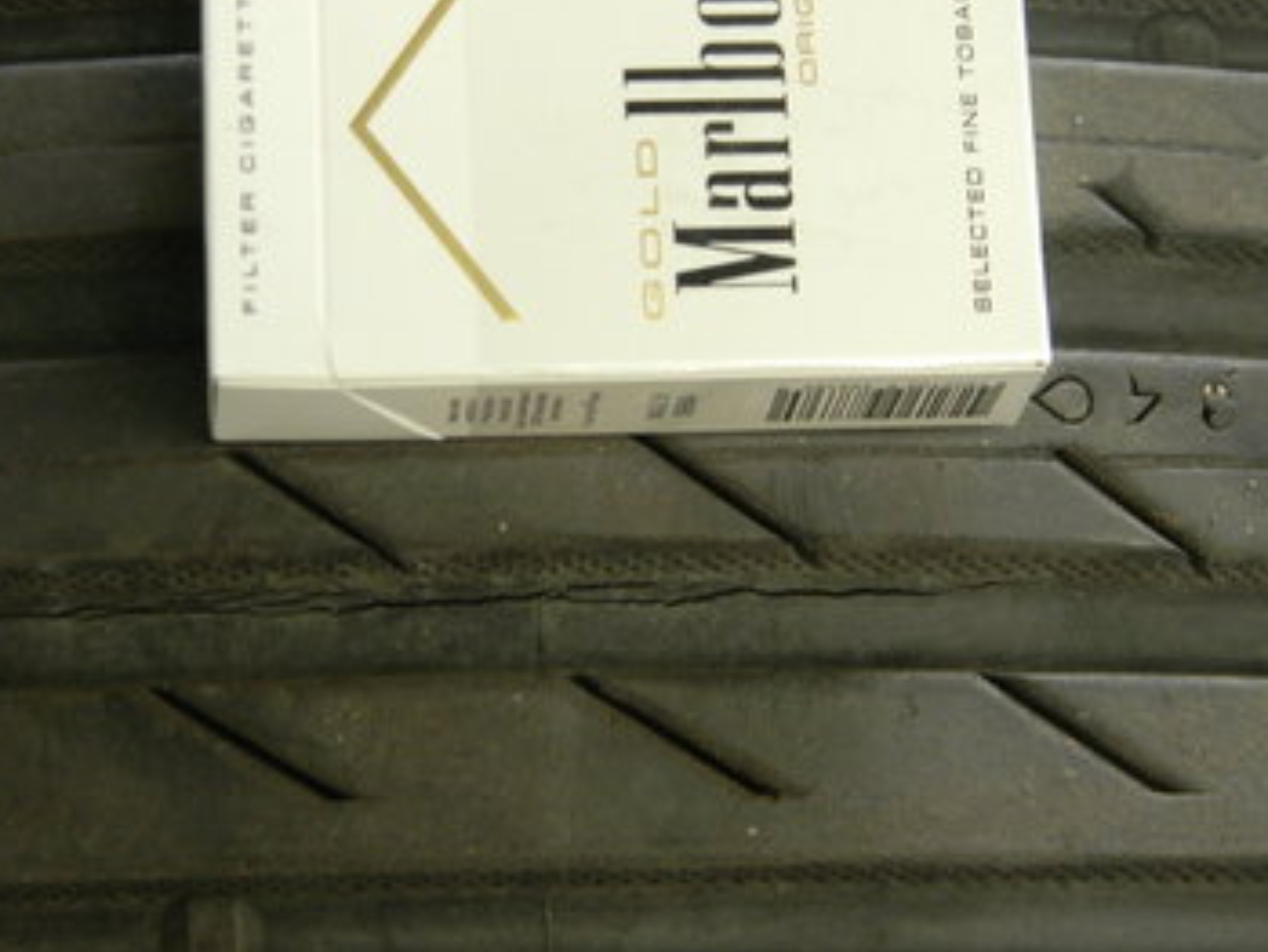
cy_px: 527
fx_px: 3481
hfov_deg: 20.6
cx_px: 629
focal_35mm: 95
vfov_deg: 15.6
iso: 271
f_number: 4.5
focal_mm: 15.1
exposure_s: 1/30
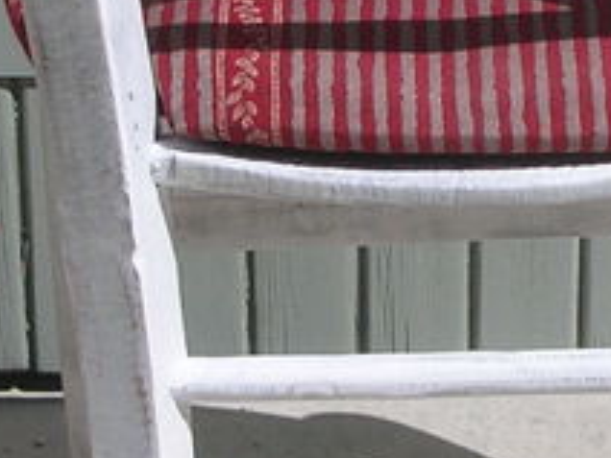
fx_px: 2912
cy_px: 75
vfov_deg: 9.0
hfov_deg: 11.9
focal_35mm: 165
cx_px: 476
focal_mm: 5.8
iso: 50
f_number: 8.5
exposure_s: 1/221
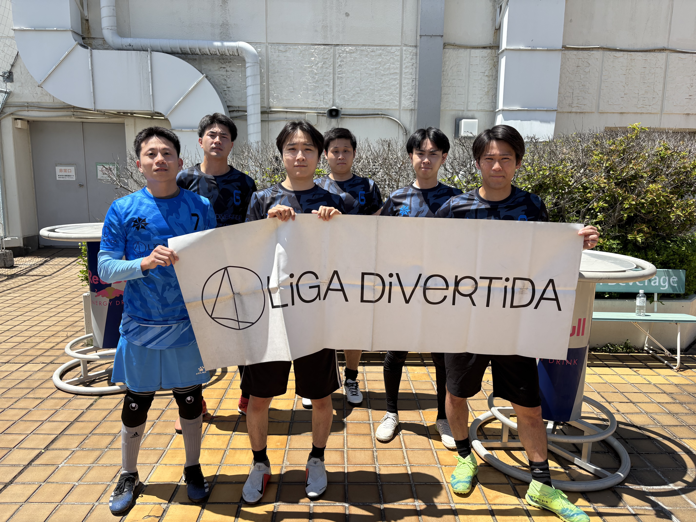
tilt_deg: -9.5
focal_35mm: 26
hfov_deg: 67.3
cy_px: 261
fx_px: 523
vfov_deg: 53.1
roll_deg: -0.5
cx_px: 348
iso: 50
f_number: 1.6
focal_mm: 5.96
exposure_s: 1/2639
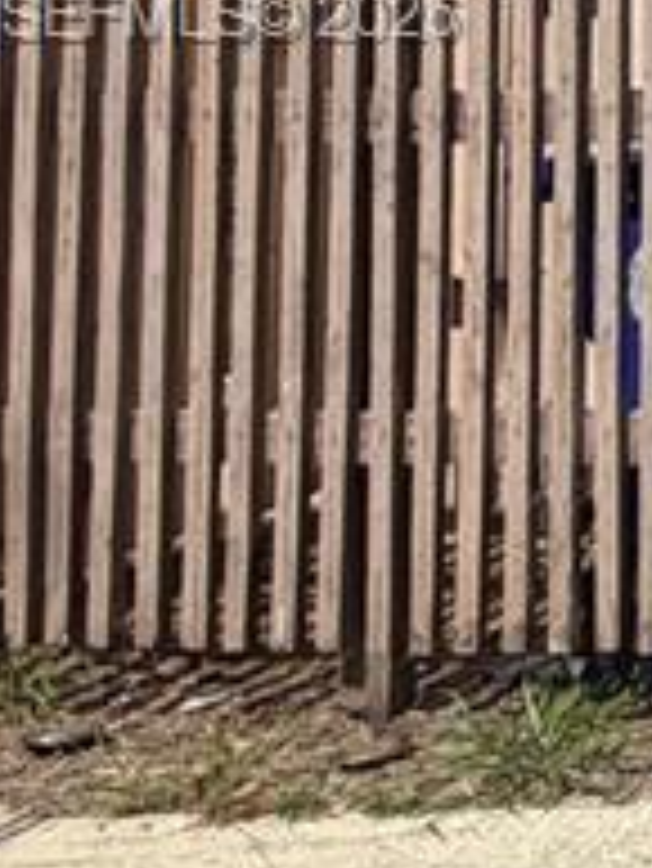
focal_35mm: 87
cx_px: 1650
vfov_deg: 21.8
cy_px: 22
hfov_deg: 12.5
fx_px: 2182
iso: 20
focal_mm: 2.22
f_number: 2.2
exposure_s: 1/1848
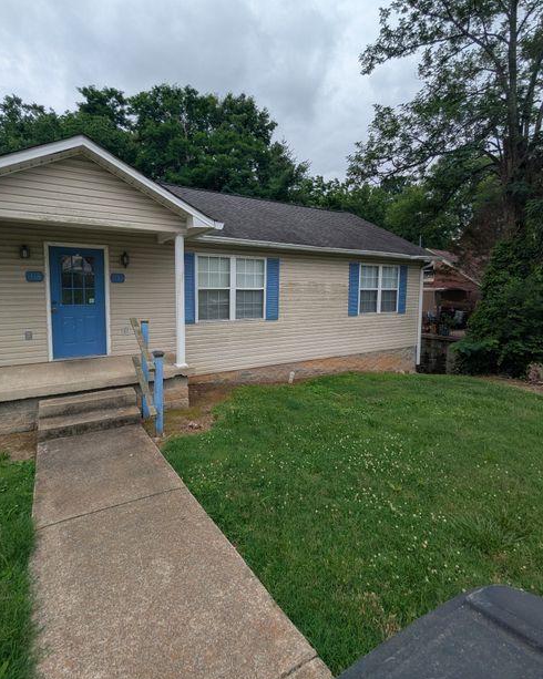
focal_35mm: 17
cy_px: 315
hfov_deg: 76.9
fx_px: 342
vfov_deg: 89.5
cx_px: 270
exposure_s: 1/1431
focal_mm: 2.35
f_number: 2.2
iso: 52
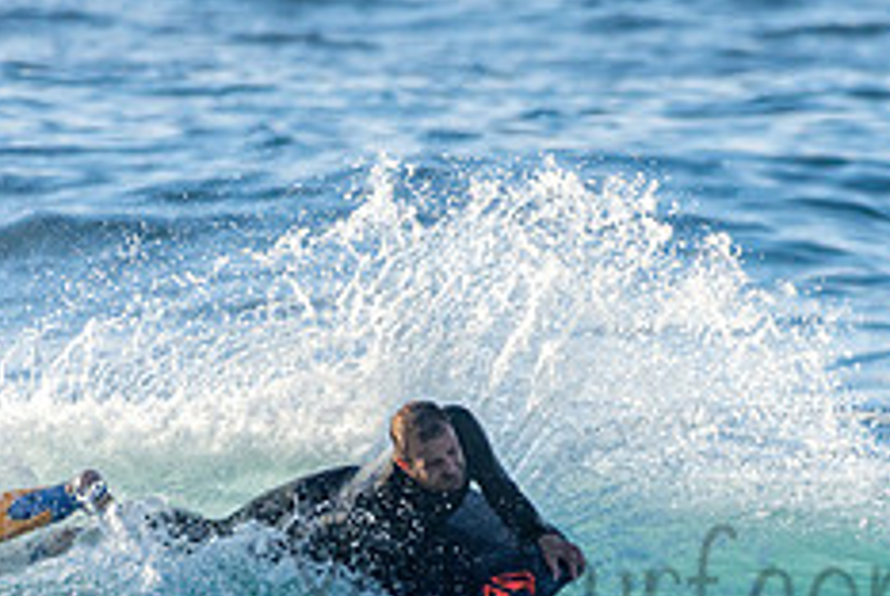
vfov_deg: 0.7
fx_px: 46189
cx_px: 680
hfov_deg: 1.1
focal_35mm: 1866
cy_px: 552
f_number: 5.6
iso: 280
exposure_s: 1/1250
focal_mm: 500
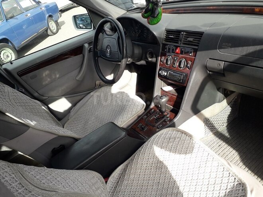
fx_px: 205
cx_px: 132
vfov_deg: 51.4
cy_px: 98
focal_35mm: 27
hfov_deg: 65.3
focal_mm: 3.6
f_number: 1.9
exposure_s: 1/314
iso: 40
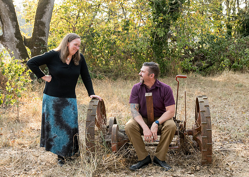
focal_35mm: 53
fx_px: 372
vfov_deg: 26.9
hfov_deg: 37.0
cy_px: 82
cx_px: 125
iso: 640
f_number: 4
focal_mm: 34
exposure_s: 1/400
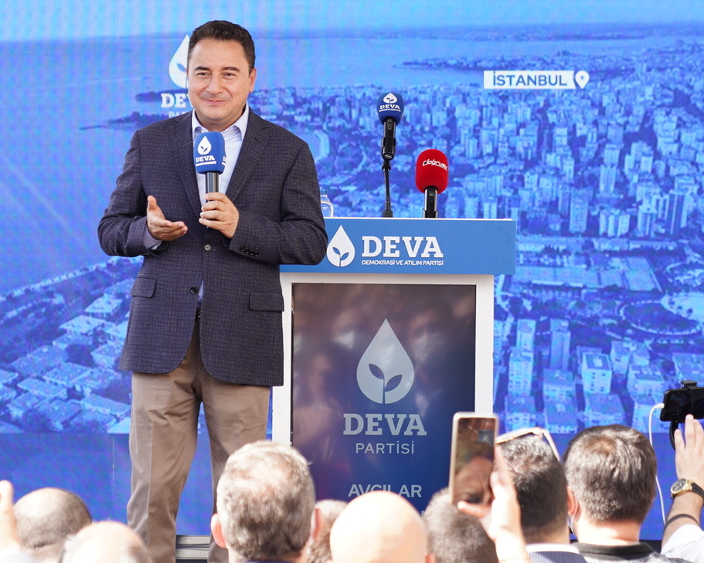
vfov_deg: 8.8
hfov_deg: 11.0
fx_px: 3647
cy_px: 173
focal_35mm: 175
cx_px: 383
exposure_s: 1/200
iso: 100
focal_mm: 70
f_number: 2.8
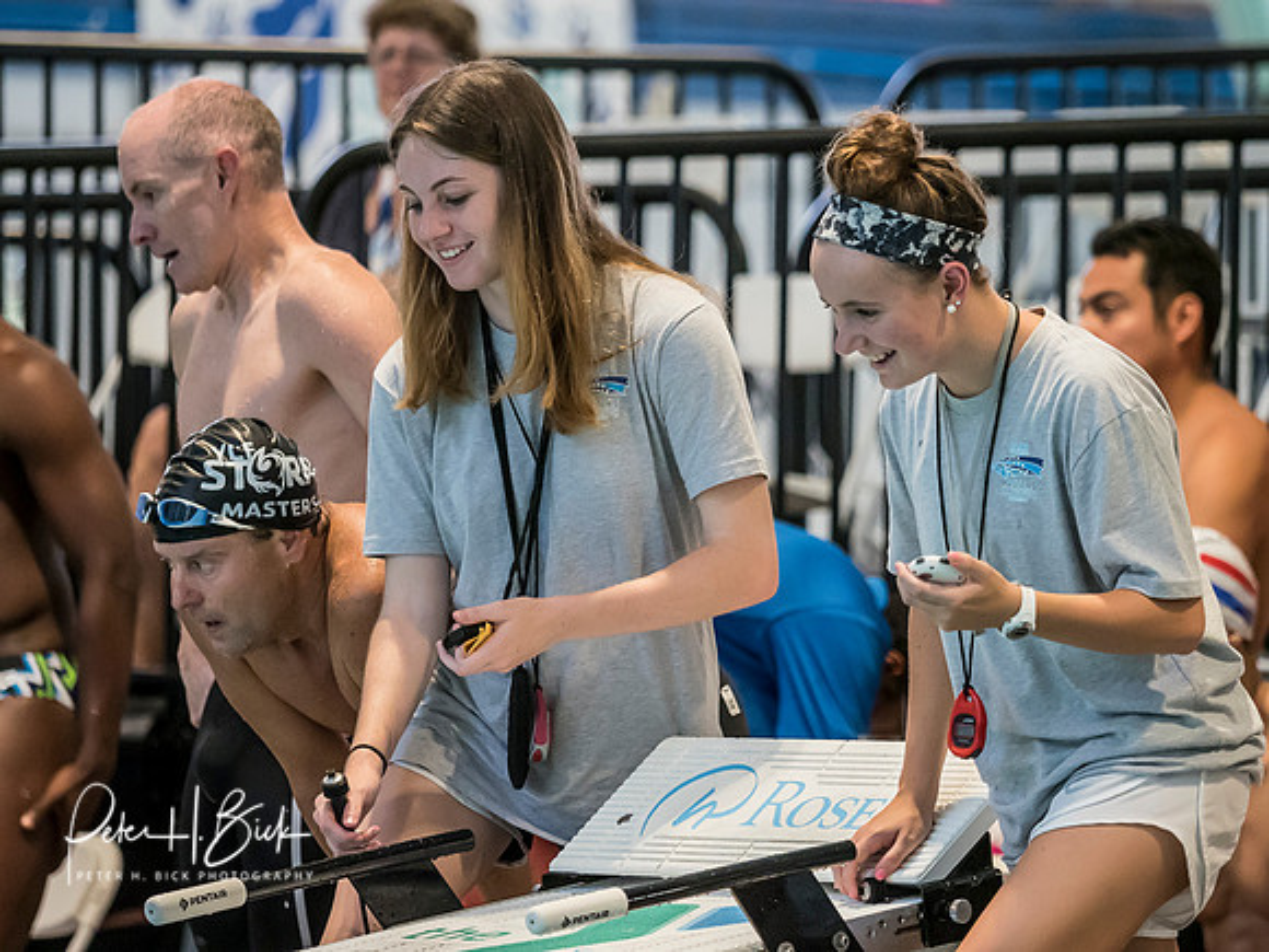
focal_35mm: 369
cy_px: 367
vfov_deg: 4.0
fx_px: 13521
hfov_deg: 5.4
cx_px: 779
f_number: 2.8
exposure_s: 1/500
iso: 3200
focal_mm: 150
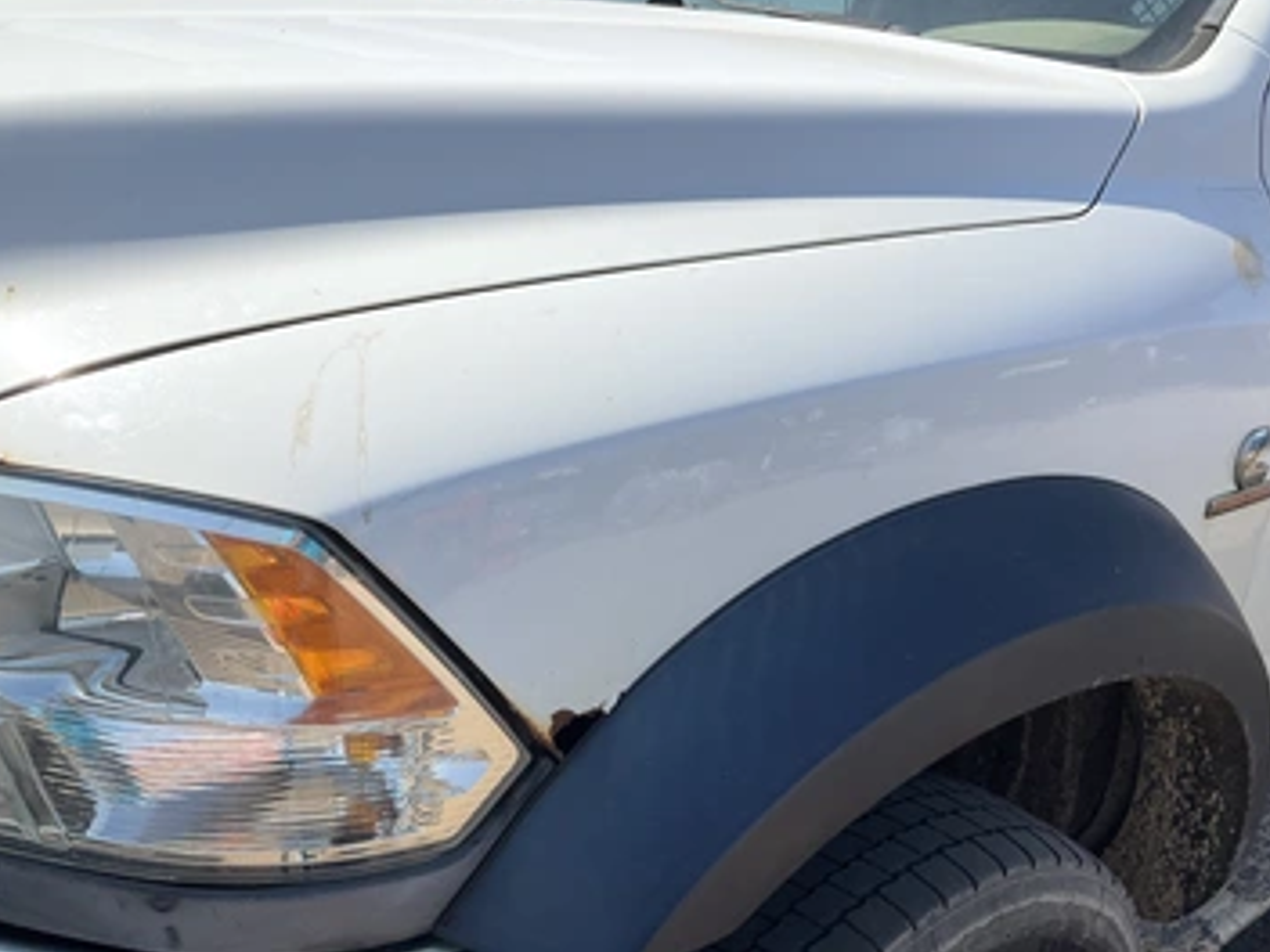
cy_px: 516
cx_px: 675
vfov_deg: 42.9
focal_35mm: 33
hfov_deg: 55.3
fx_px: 1211
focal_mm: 3
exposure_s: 1/1848
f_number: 1.8
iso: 25
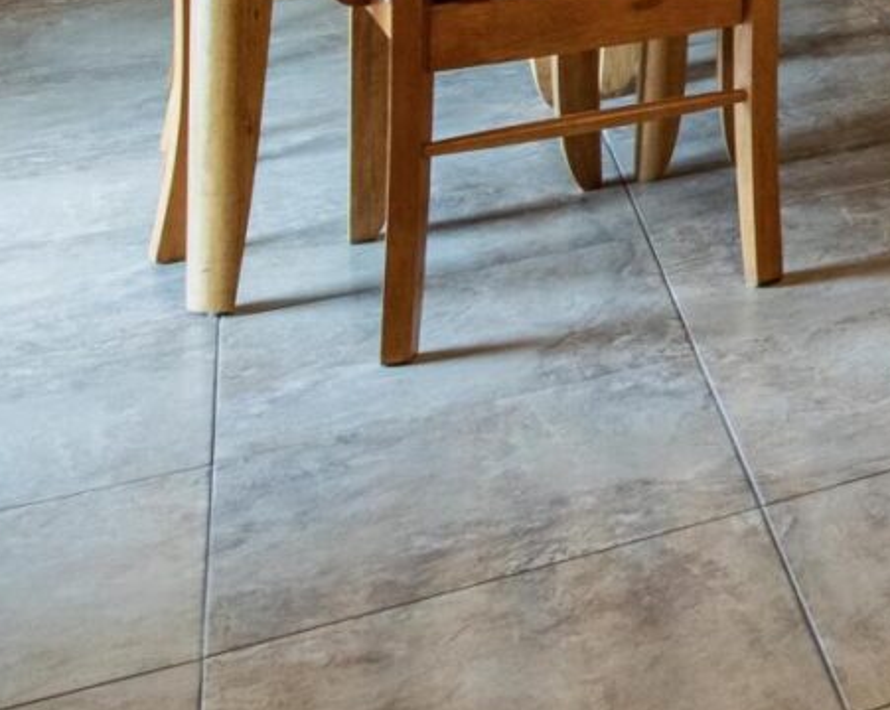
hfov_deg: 15.1
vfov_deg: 15.4
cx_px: 2084
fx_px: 2105
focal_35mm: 80
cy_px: -710
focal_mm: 15
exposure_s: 1/125
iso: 640
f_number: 7.1
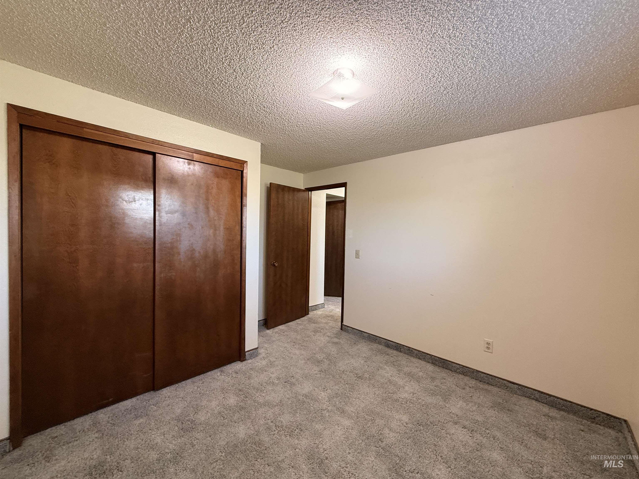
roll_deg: -1.4
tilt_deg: -0.3
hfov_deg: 102.1
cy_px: 240
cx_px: 320
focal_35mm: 14
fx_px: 258
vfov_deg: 85.7
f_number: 2.2
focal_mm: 2.22
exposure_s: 1/60
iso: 250
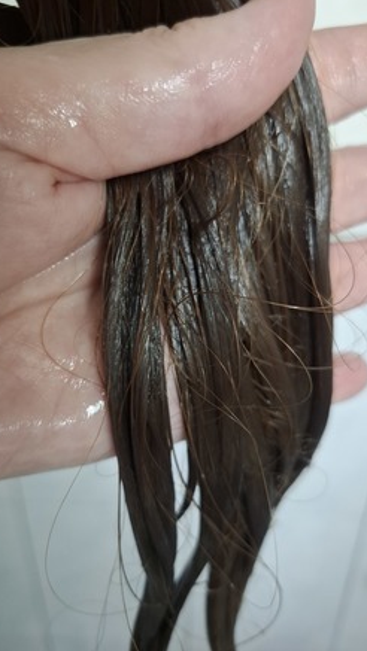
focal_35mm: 26
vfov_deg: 71.9
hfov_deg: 44.3
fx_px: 450
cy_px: 323
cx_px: 160
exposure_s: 1/30
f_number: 1.8
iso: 320
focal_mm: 5.54
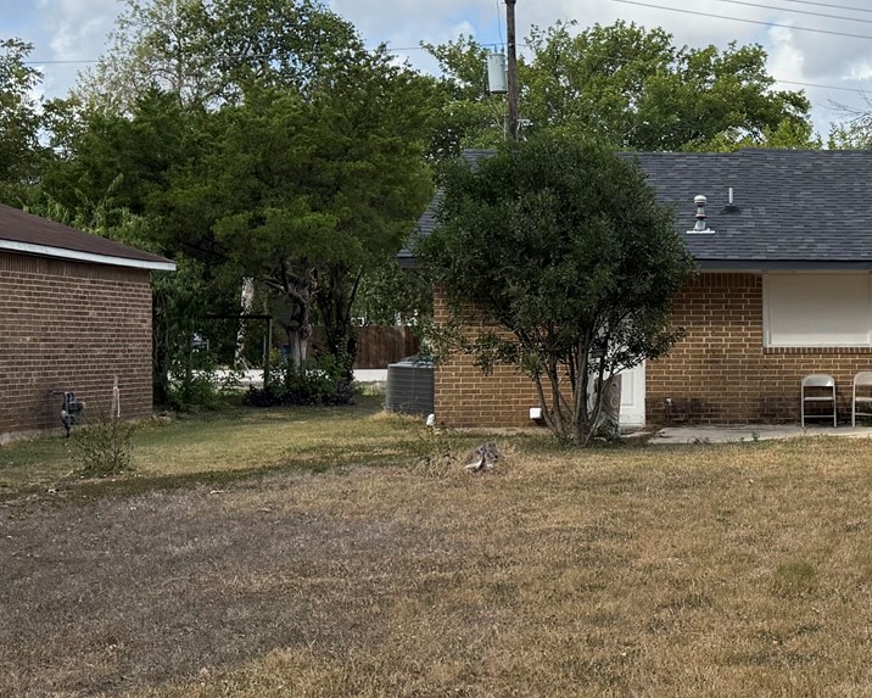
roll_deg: +0.2
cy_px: 368
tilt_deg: -0.3
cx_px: 1043
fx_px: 1729
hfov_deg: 25.5
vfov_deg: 22.8
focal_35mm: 67
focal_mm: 6.76
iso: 100
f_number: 1.78
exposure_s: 1/3584
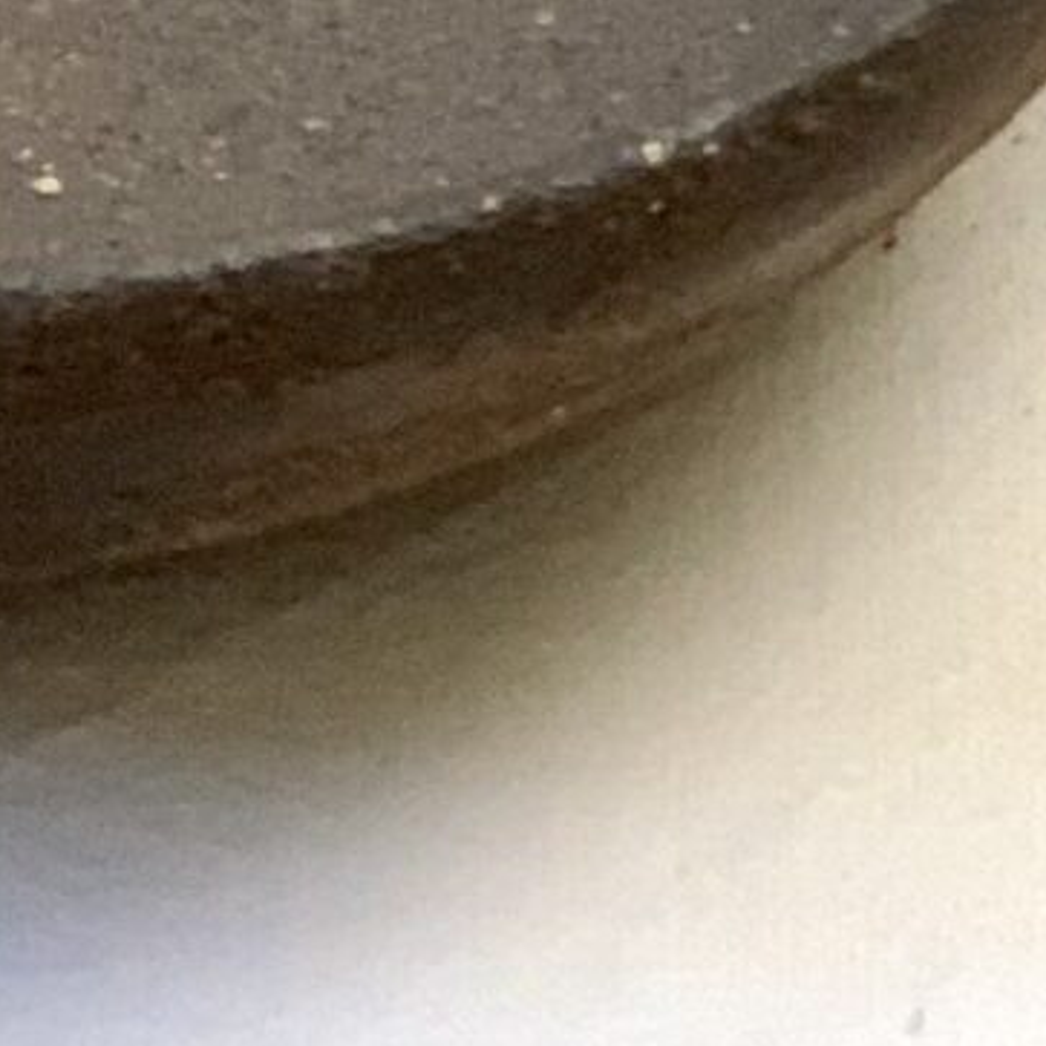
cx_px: 403
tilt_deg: -25.8
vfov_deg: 5.0
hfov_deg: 5.4
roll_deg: -2.6
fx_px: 11077
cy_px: -2539
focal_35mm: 324
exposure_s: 1/122
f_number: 2.4
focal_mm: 6
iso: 100
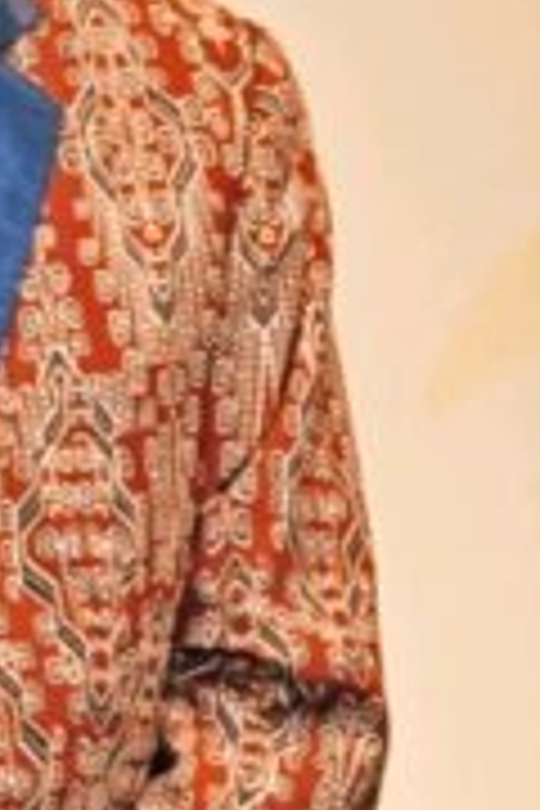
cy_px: 837
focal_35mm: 660
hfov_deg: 2.1
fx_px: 14849
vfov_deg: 3.1
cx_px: -500
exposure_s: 1/50
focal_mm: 15.38
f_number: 2.6
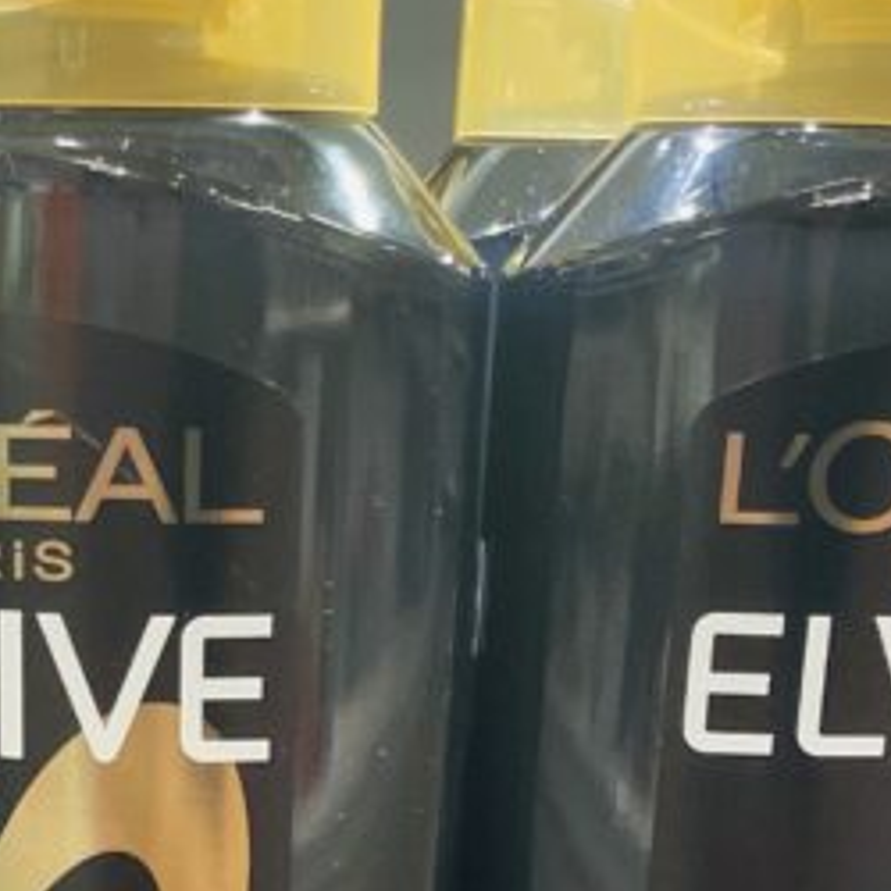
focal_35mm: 94
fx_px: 2737
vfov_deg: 16.5
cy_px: 1408
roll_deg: -1.5
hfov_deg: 18.3
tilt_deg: -22.3
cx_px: 168
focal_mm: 4.2
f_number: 1.6
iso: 64
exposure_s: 1/60
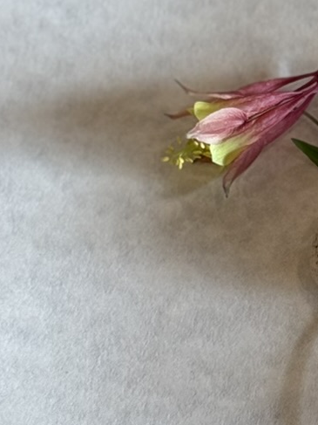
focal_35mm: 202
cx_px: 624
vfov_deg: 9.8
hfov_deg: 7.1
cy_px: 96
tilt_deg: -68.9
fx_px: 2475
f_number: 1.78
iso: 64
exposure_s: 1/120
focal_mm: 6.76
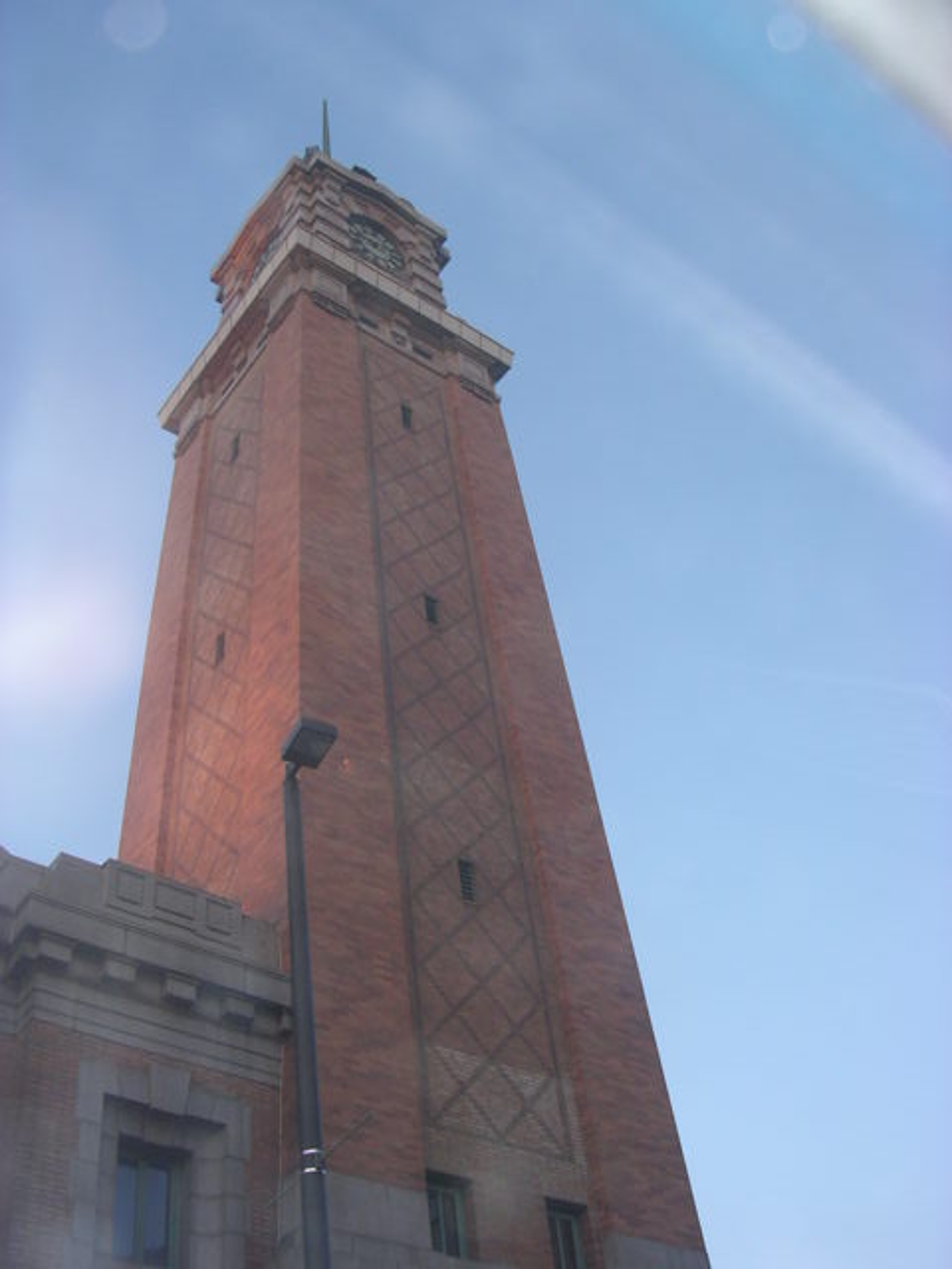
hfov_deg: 37.7
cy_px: 634
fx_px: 1393
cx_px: 476
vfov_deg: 49.0
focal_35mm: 38
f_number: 2.8
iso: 100
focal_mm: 5.8
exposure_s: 1/30
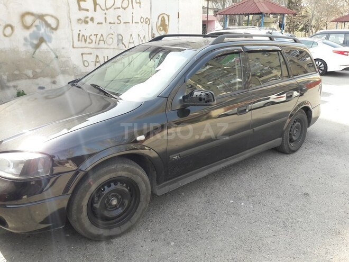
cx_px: 174
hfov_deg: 63.4
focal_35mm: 28
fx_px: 282
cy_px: 131
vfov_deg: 49.7
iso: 40
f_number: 1.9
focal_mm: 3.7
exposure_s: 1/197
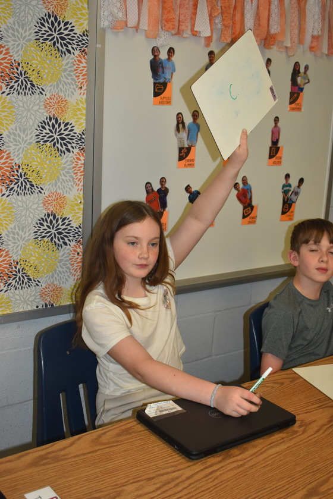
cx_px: 166
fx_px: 603
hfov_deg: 30.9
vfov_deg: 44.9
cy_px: 250
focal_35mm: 44
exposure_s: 1/80
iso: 800
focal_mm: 29
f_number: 4.5
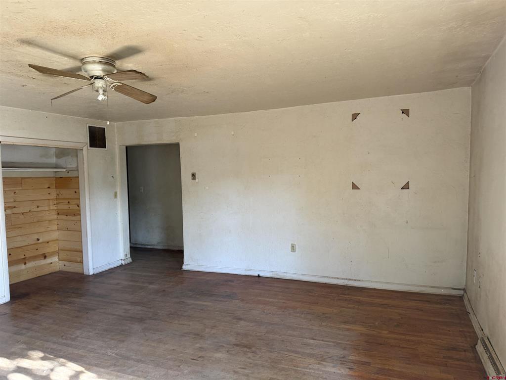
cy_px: 190
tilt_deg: -2.7
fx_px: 351
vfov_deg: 56.8
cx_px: 253
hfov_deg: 71.6
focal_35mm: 24
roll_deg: +0.4
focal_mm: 6.76
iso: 200
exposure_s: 1/93
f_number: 1.78
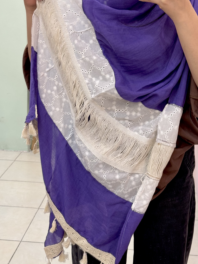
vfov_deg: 31.6
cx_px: 95
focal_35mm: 61
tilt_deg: -25.8
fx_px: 465
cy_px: 114
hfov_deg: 24.0
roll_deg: +0.1
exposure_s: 1/50
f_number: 1.78
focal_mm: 6.76
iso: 64
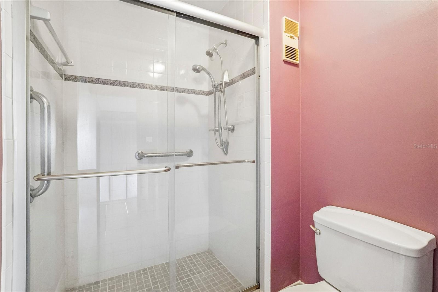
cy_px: 146
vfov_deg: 77.3
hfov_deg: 100.4
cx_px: 219
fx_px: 182
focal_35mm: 15
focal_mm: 10
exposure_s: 1/15
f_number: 8
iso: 6400
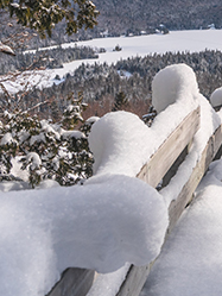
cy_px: 12
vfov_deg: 25.3
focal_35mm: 74
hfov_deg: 17.3
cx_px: 360
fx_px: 632
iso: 400
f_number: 4
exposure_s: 1/6400
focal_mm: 24
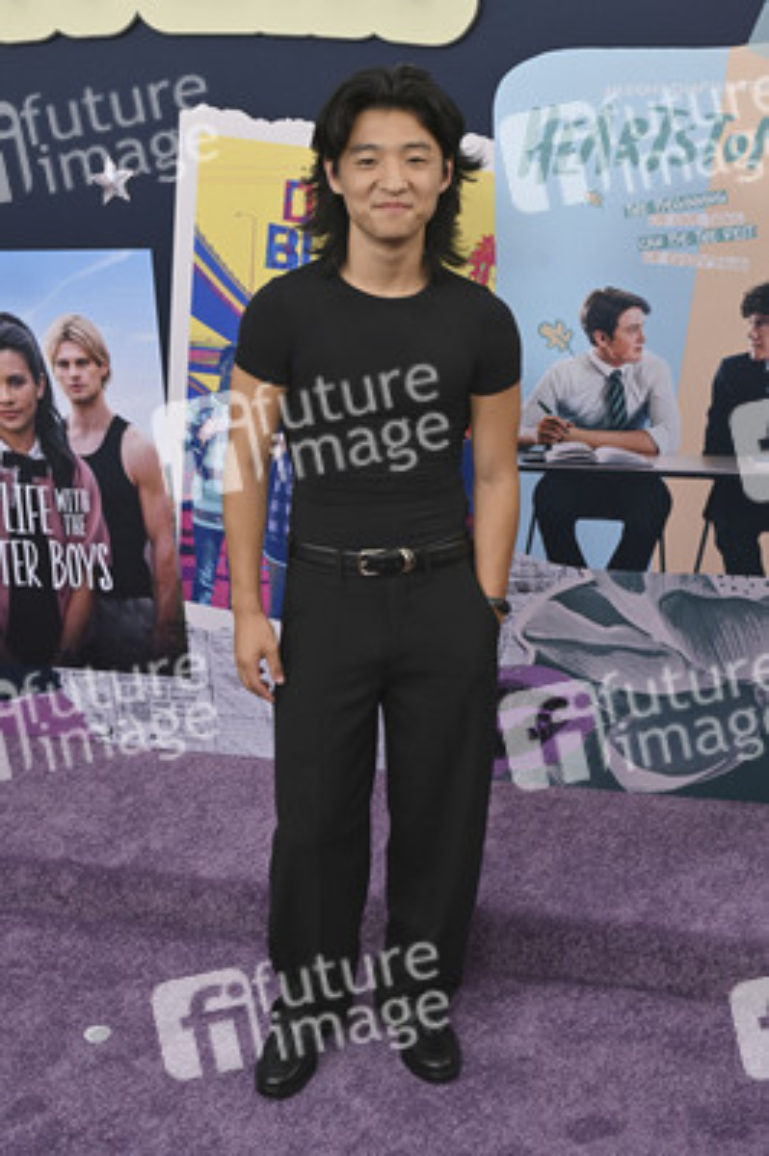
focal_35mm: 42
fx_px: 1348
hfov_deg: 31.8
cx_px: 384
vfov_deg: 46.4
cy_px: 578
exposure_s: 1/250
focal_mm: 42
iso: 800
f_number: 6.3
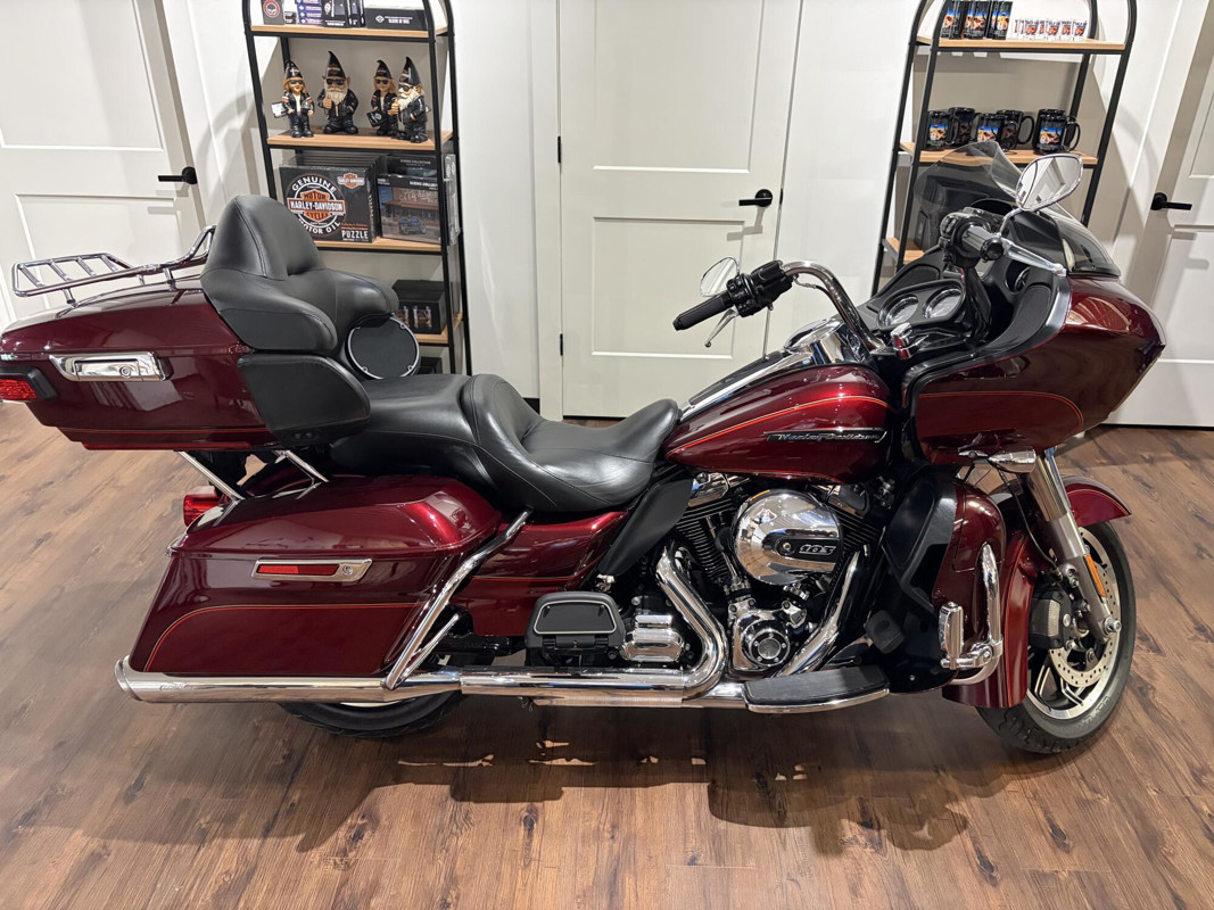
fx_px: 912
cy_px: 455
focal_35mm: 26
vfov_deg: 53.1
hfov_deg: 67.3
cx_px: 607
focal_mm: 5.96
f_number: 1.6
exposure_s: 1/40
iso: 400
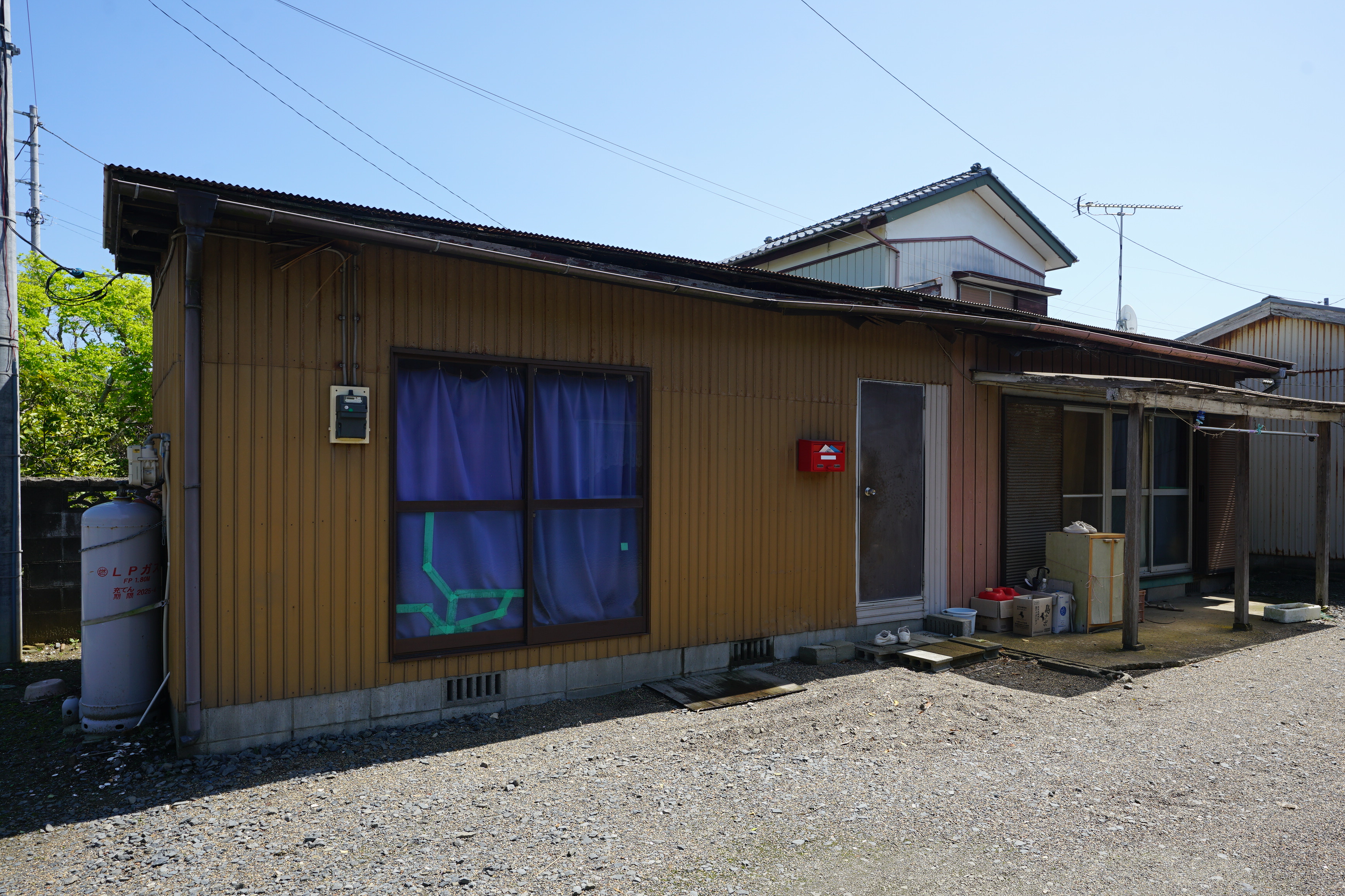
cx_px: 735
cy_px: 479
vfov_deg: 55.1
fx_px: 859
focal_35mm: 23
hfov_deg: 75.9
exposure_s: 1/125
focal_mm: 20
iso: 100
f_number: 9
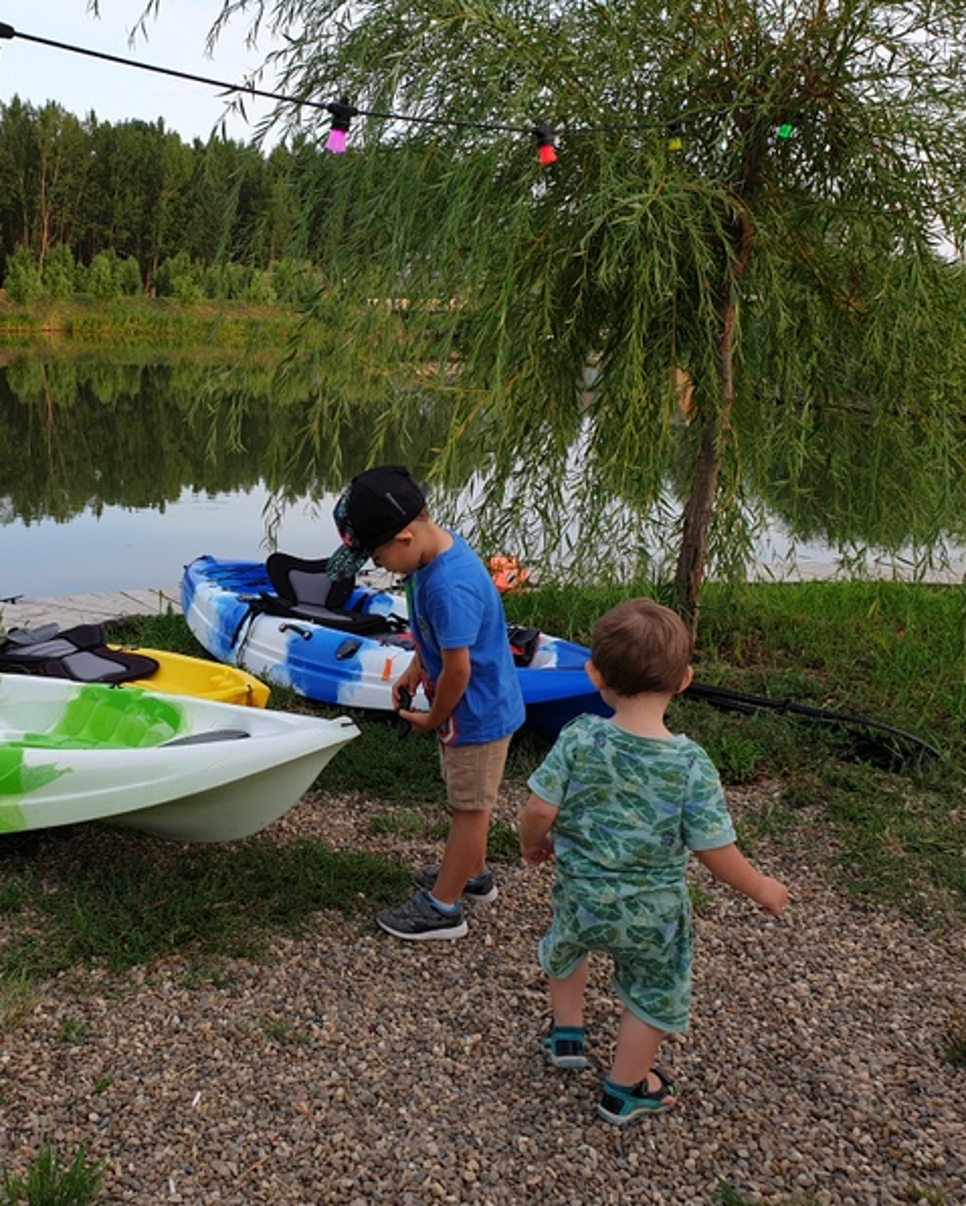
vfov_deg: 52.8
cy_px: 602
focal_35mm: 34
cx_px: 291
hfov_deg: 42.5
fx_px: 1214
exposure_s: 1/252
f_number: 2.4
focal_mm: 4.3
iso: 50
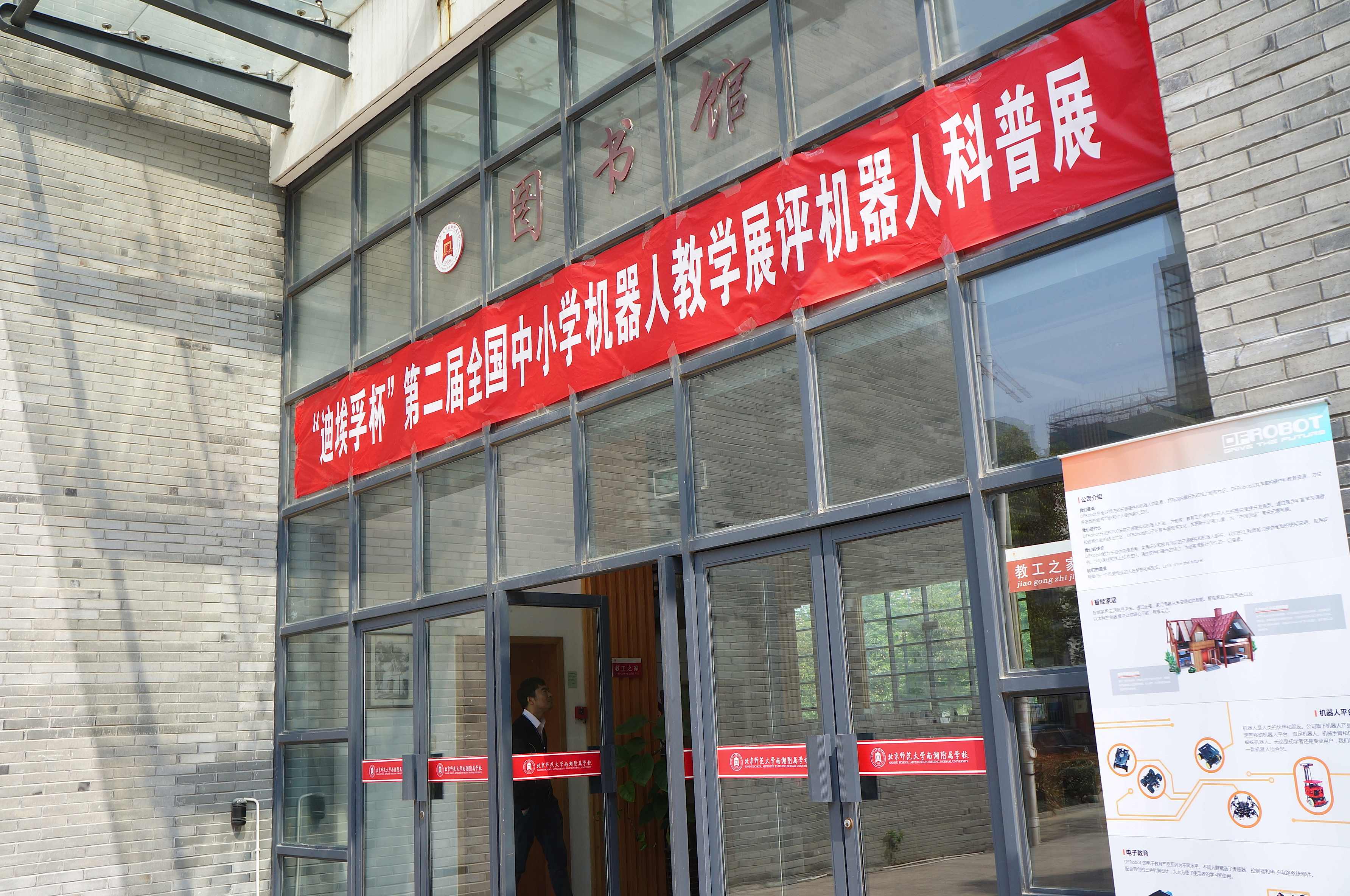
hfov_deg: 57.3
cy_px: 448
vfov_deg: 39.9
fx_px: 1236
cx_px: 675
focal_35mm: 33
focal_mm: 22
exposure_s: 1/200
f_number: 7.1
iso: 200
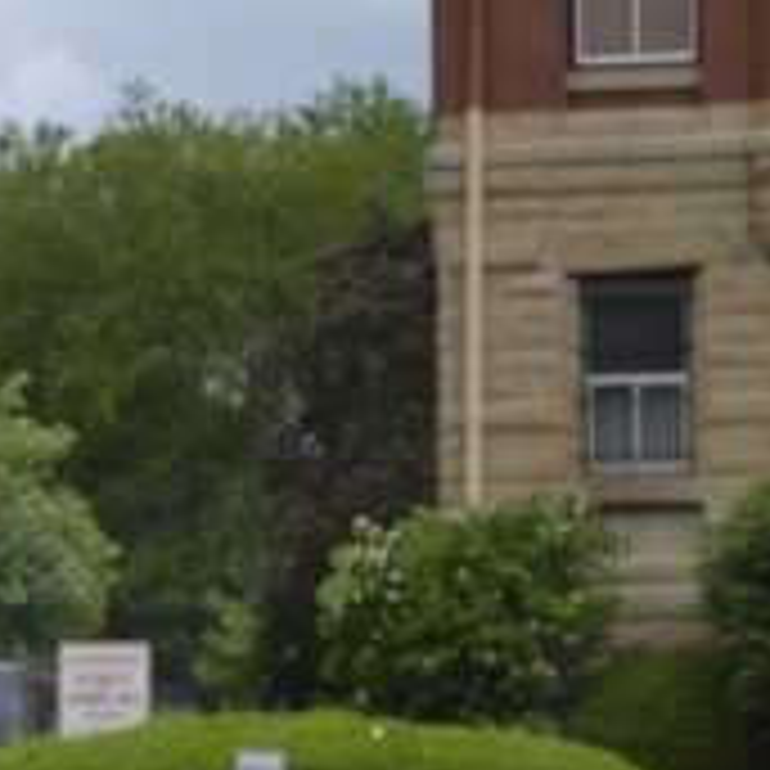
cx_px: -763
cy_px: 1013
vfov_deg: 6.6
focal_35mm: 263
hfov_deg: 6.5
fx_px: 6619
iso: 125
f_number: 5.6
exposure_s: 1/125
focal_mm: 50
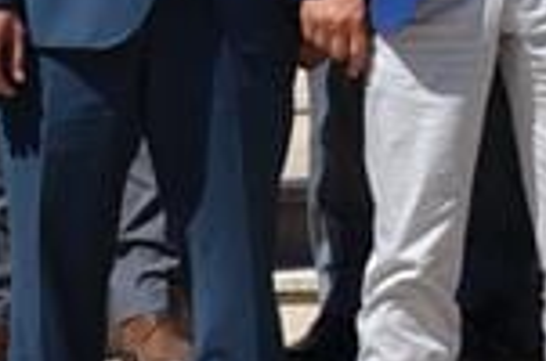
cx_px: 821
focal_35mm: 175
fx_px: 2649
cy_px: -199
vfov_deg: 7.7
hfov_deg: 11.3
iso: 100
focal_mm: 22
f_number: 9
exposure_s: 1/320
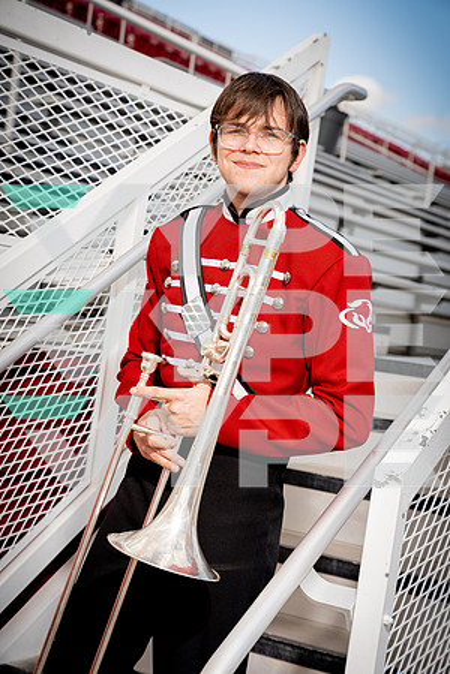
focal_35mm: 68
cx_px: 225
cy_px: 337
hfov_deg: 20.0
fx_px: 1275
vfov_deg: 29.7
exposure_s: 1/250
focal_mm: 68
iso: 100
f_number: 5
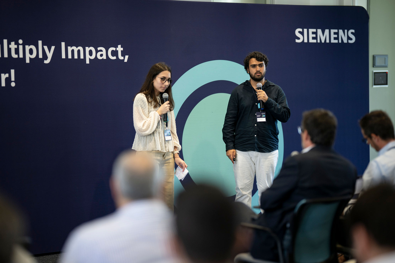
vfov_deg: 15.0
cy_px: 141
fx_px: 1002
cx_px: 183
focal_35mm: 91
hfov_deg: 22.3
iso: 320
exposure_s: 1/250
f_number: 1.2
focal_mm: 85
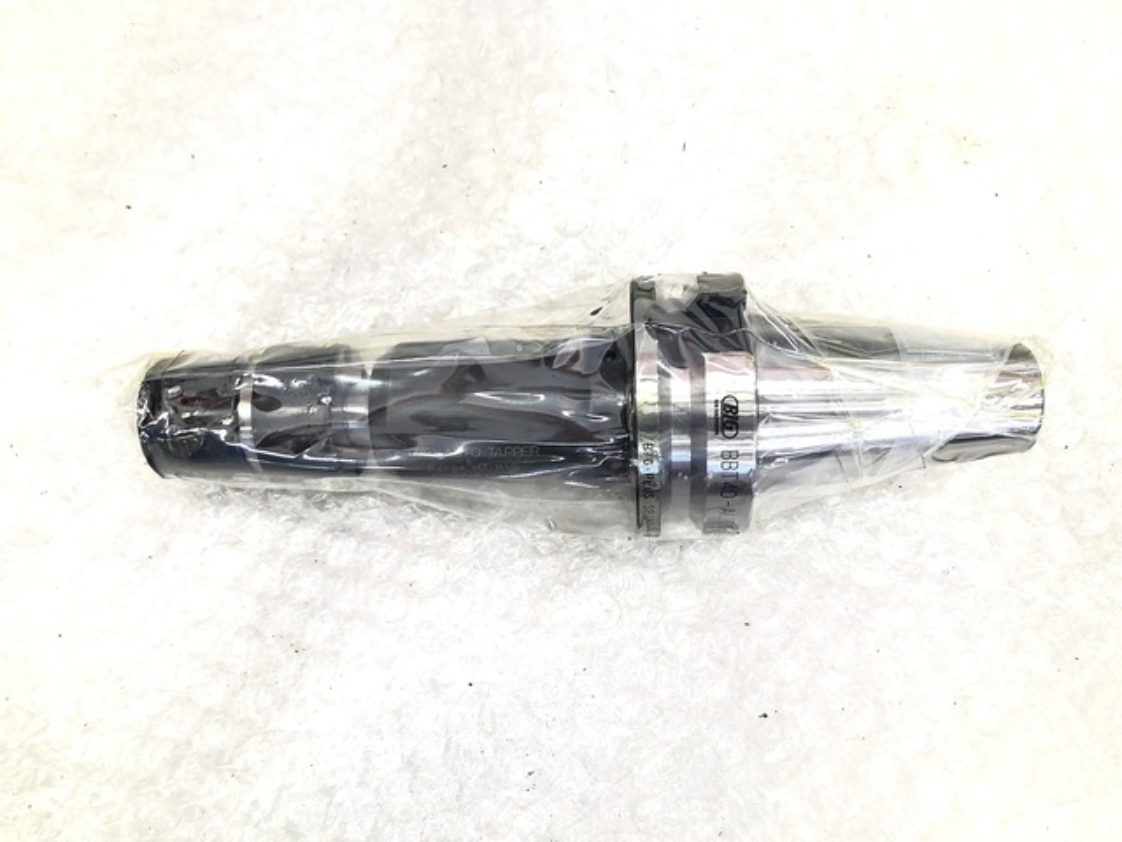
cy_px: 421
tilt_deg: -81.1
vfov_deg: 49.7
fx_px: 908
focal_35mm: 28
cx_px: 561
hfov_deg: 63.4
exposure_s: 1/17
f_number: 1.8
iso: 40
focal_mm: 3.99
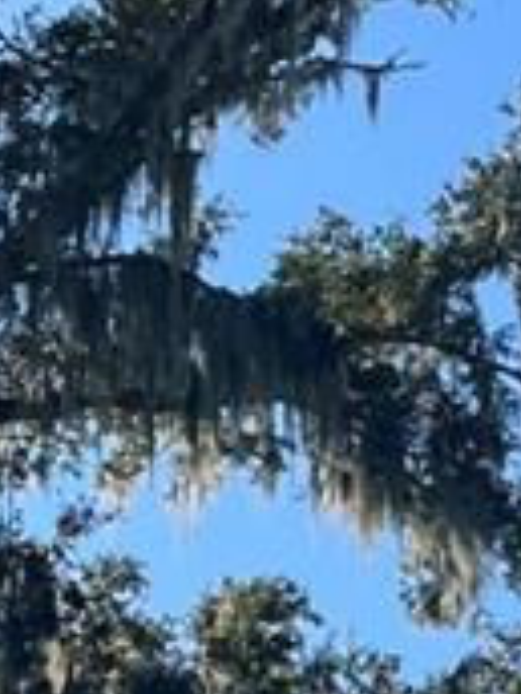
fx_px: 3632
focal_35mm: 181
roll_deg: +1.4
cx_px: 679
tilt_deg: +12.9
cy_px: 1255
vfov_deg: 10.3
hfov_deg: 8.1
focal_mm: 5.1
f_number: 1.6
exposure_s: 1/2899
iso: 50
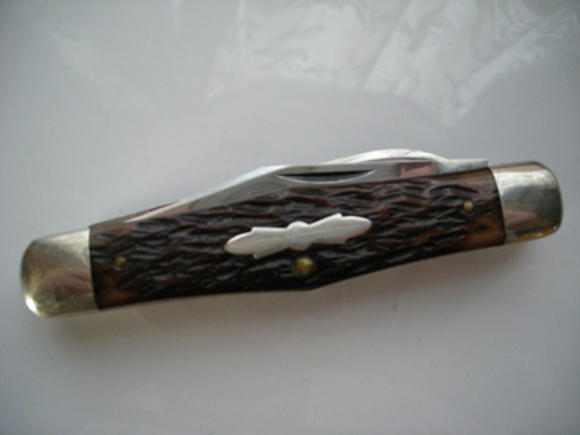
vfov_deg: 40.7
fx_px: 586
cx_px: 290
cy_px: 218
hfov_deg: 52.6
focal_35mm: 35
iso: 297
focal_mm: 5.7
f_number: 2.8
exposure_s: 1/59.1
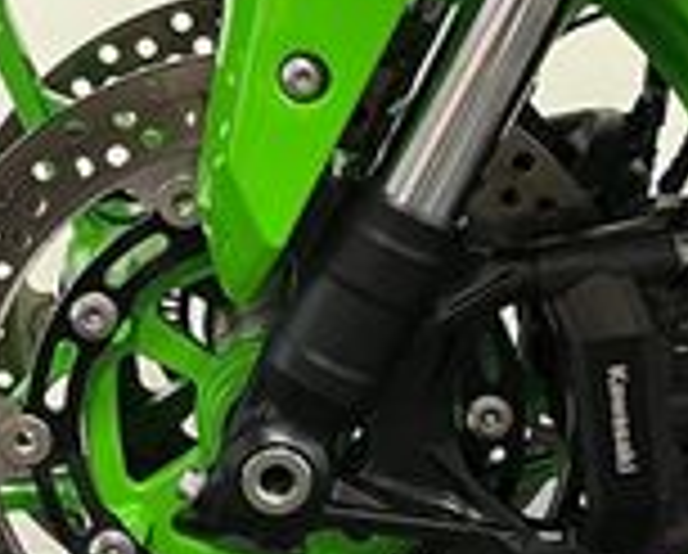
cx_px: 270
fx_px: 2163
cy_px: 288
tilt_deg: -9.1
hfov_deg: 18.1
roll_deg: -0.9
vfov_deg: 14.6
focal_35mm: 106
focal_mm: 5.1
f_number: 1.6
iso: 250
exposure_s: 1/50
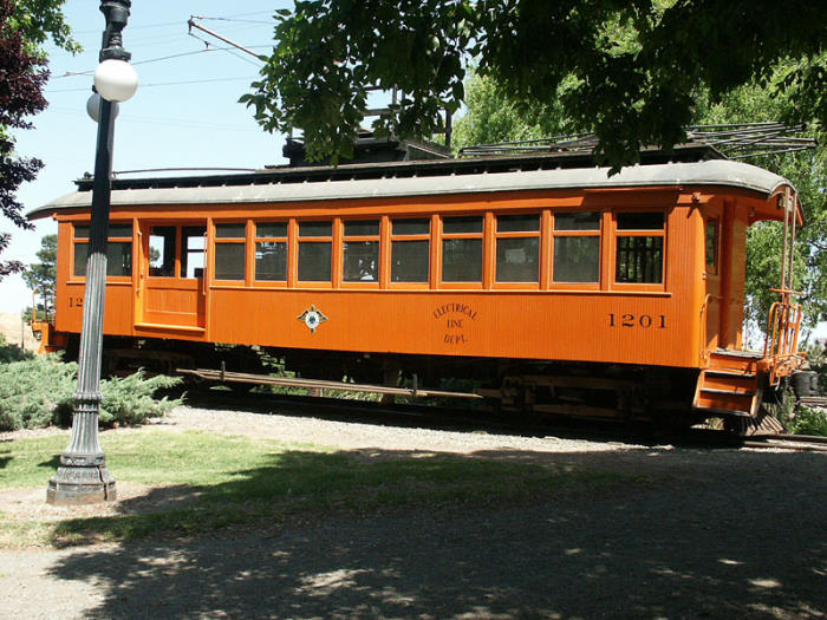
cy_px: 310
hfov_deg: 47.9
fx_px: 932
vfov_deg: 36.8
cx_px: 414
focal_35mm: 39
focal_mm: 10.24
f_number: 6.7
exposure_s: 1/350
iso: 200
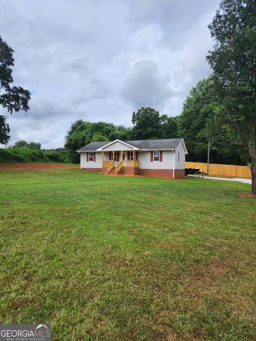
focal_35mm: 23
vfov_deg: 73.9
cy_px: 170
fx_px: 227
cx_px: 128
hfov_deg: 58.9
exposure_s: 1/1517
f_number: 1.8
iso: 12
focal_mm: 6.4
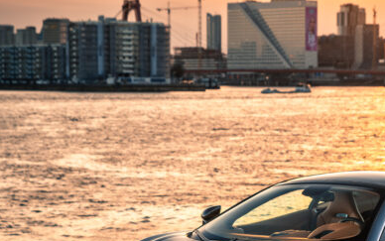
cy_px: 181
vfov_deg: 10.0
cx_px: 285
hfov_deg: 15.9
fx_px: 1375
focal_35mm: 131
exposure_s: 1/160
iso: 200
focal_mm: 65
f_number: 4
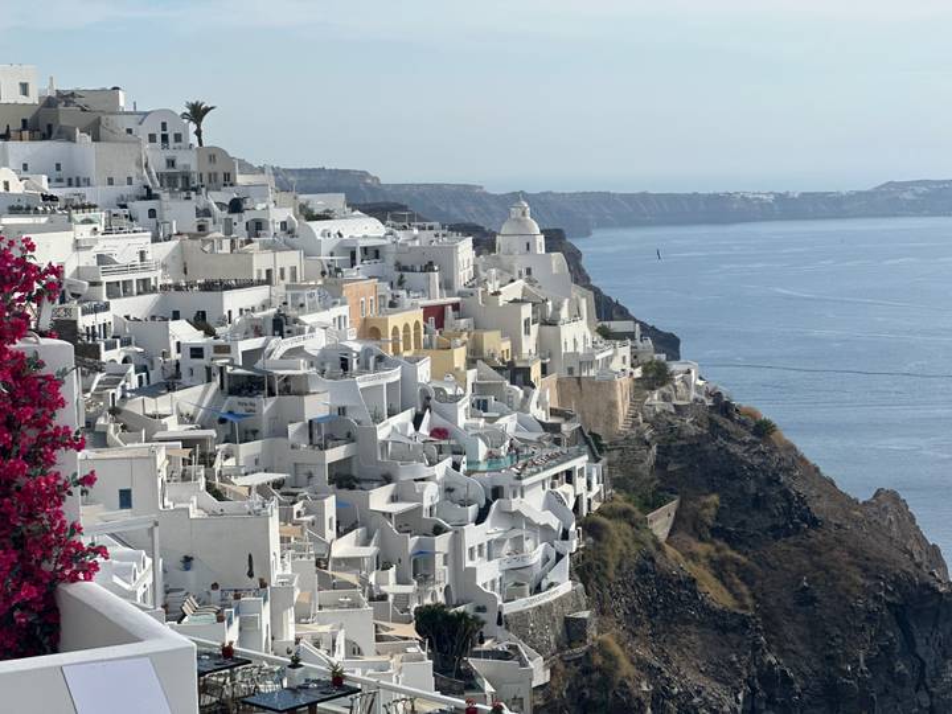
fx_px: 2118
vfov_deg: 19.1
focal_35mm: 77
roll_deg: +1.4
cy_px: 357
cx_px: 476
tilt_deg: -4.6
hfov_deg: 25.3
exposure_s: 1/1024
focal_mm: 9
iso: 32
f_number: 2.8
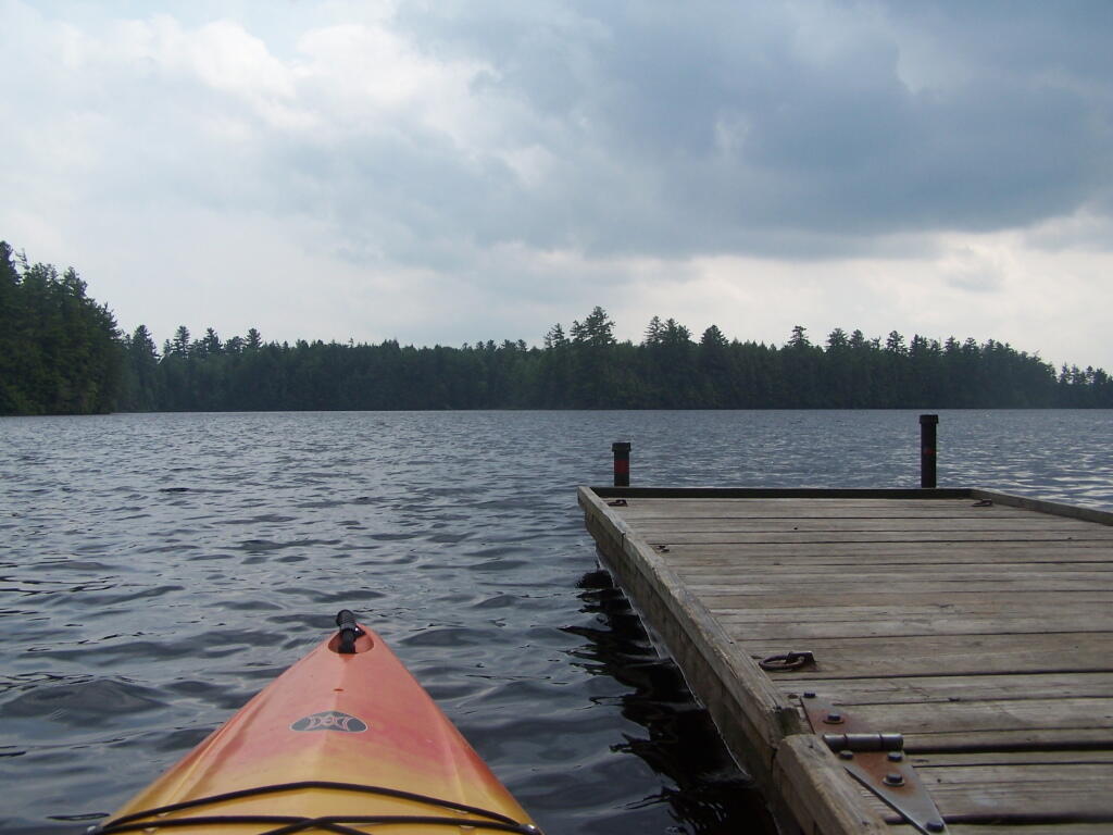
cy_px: 418
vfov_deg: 37.7
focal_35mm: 38
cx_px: 556
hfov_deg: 49.0
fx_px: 1222
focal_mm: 6.3
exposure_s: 1/800
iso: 80
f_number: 4
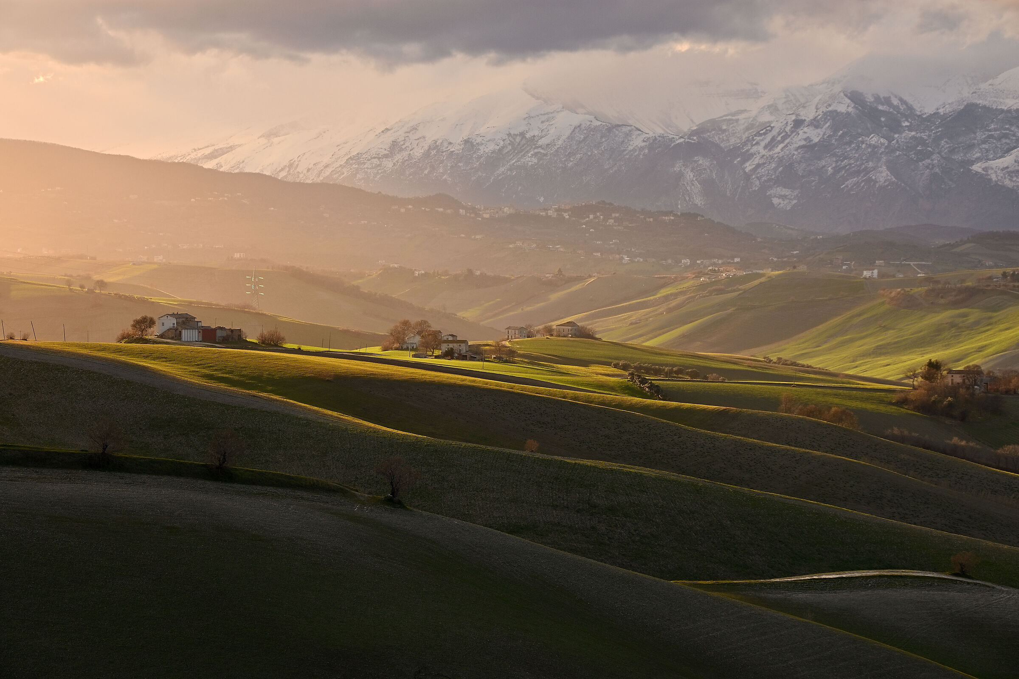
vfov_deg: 14.0
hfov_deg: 20.9
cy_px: 340
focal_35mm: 98
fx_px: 2760
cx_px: 510
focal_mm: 65
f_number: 9
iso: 160
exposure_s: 1/160
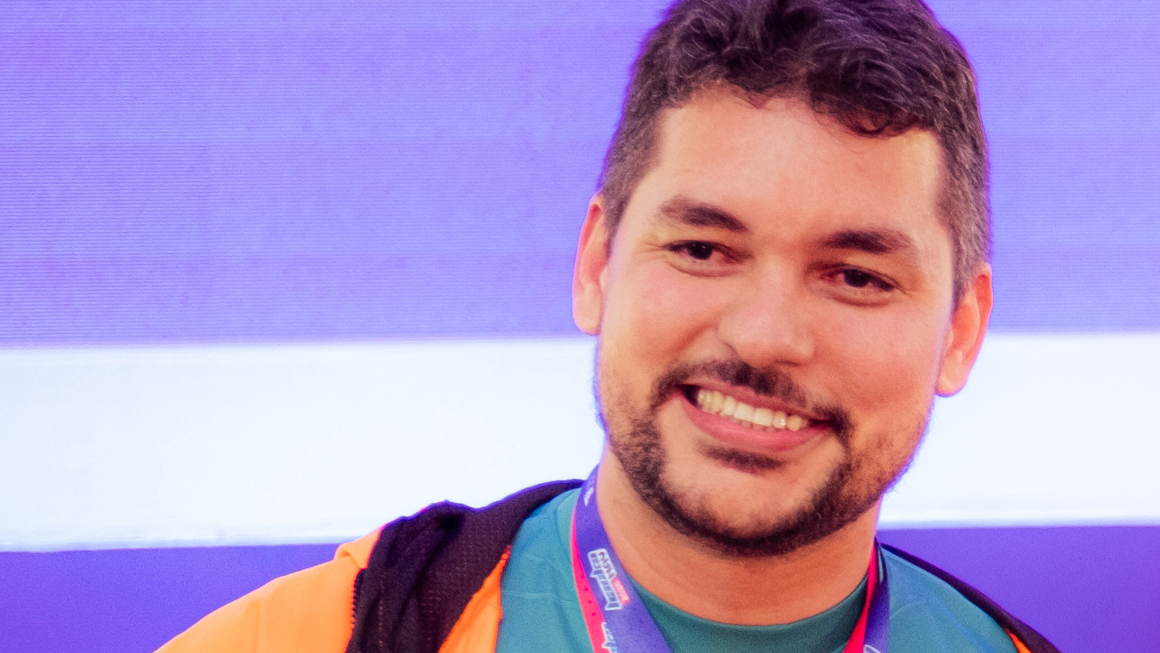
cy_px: 917
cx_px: 1956
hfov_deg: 6.8
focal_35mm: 312
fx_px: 9597
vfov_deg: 3.9
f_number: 1.8
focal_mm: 50
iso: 800
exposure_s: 1/100
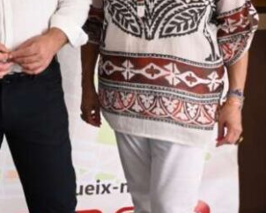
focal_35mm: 91
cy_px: -43
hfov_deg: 18.8
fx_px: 714
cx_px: -122
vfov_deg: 16.3
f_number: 4
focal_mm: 28.5
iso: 6400
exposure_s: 1/250
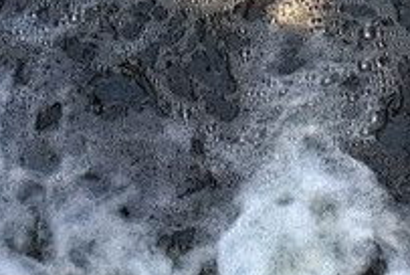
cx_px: 483
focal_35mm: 129
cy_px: 375
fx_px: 1471
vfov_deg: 10.4
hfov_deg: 15.3
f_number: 5.6
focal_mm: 27
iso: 200
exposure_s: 1/300
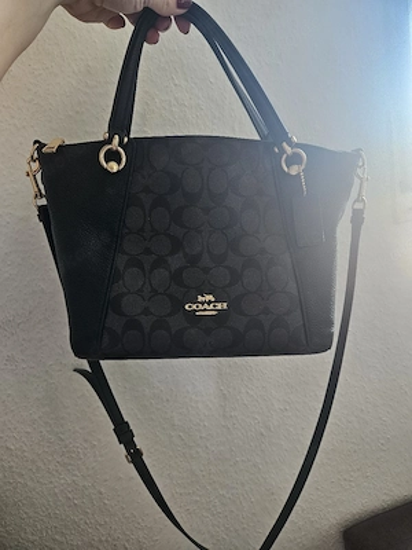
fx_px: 365
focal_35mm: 23
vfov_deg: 73.9
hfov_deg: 58.9
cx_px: 206
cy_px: 275
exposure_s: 1/143
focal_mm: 5.4
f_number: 1.8
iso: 400
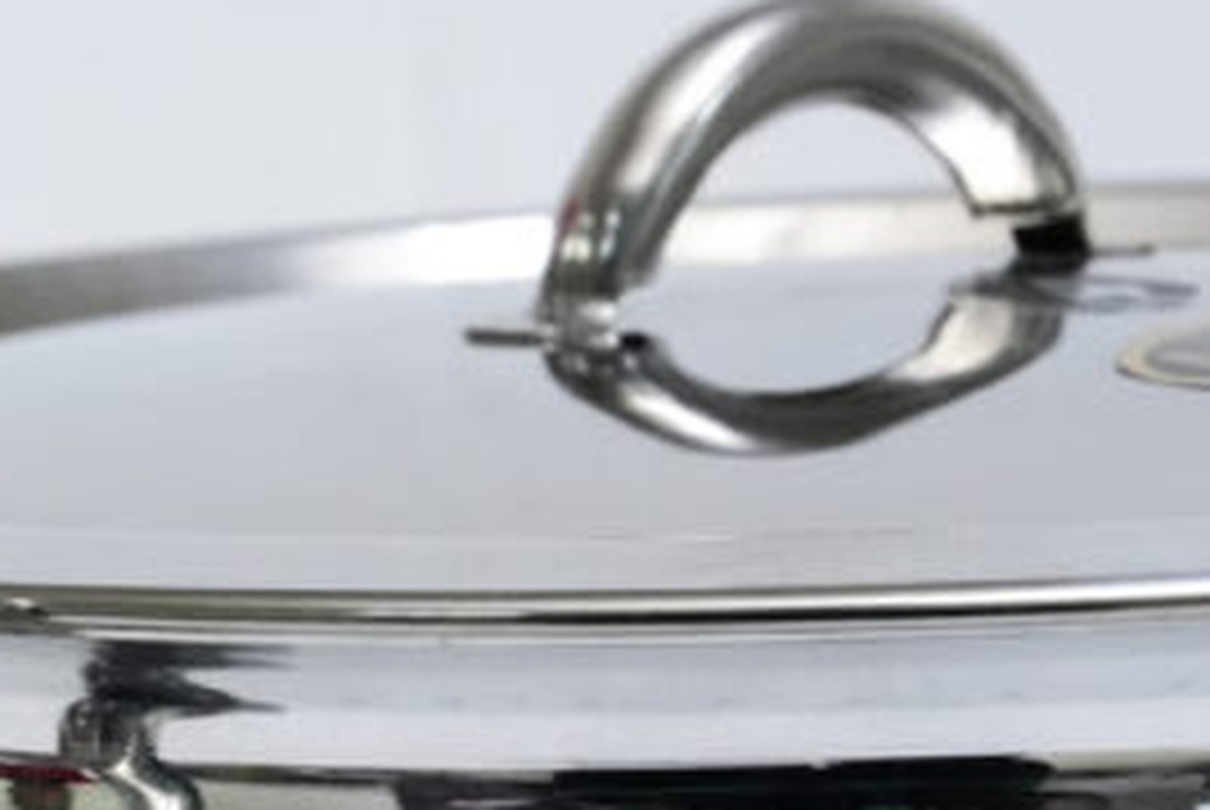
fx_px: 6124
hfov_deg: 11.0
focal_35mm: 182
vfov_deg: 7.6
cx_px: -355
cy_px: 670
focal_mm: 70
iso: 6400
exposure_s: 1/160
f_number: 16
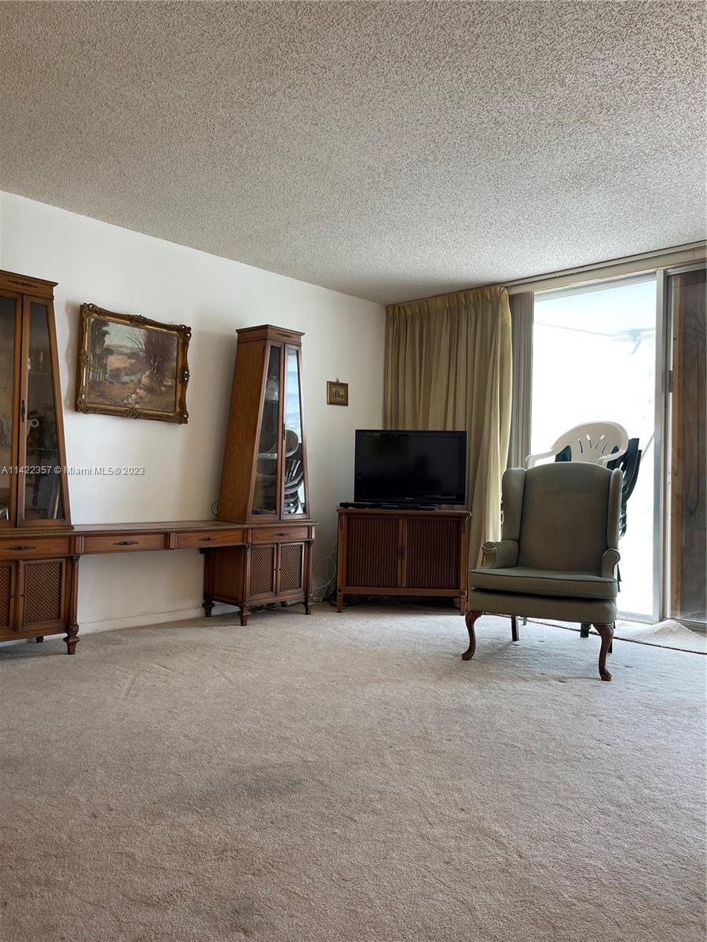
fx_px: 708
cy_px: 471
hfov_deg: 53.1
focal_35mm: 26
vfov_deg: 67.3
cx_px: 354
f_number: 1.6
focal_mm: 5.1
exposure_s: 1/60
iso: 64
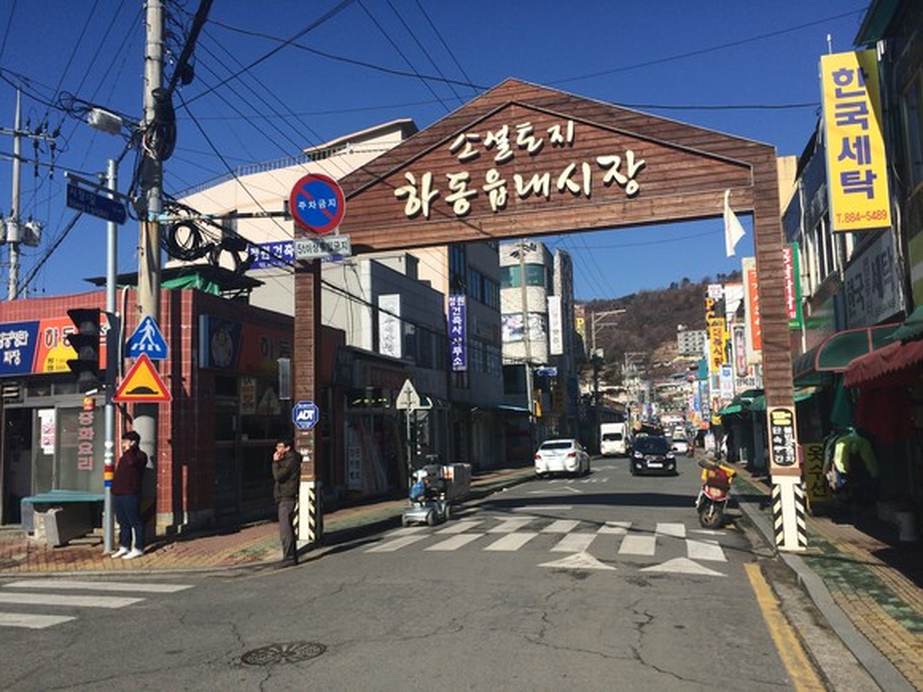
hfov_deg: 61.7
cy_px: 346
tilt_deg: +6.3
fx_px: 773
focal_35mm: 29
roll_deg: +3.1
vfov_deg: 48.2
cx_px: 462
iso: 32
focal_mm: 4.15
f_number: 2.2
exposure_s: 1/3165
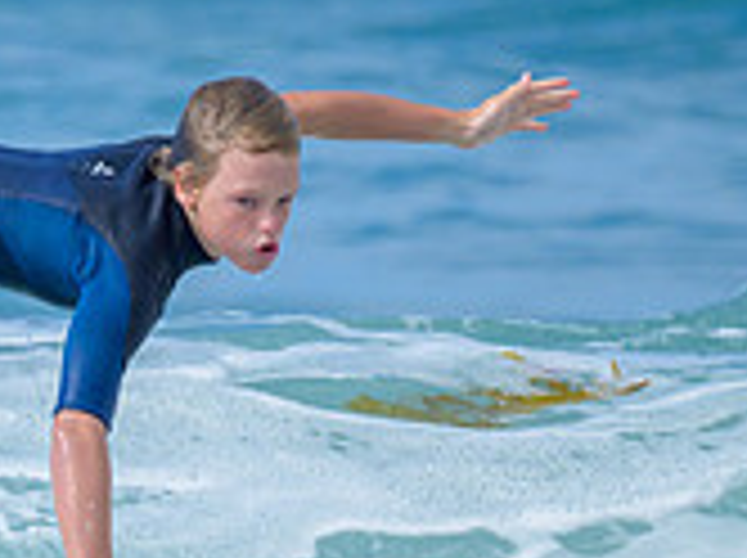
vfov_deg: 0.5
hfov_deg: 0.6
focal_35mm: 3252
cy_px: 532
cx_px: -208
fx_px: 70076
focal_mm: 800
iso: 280
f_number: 6.3
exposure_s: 1/2000
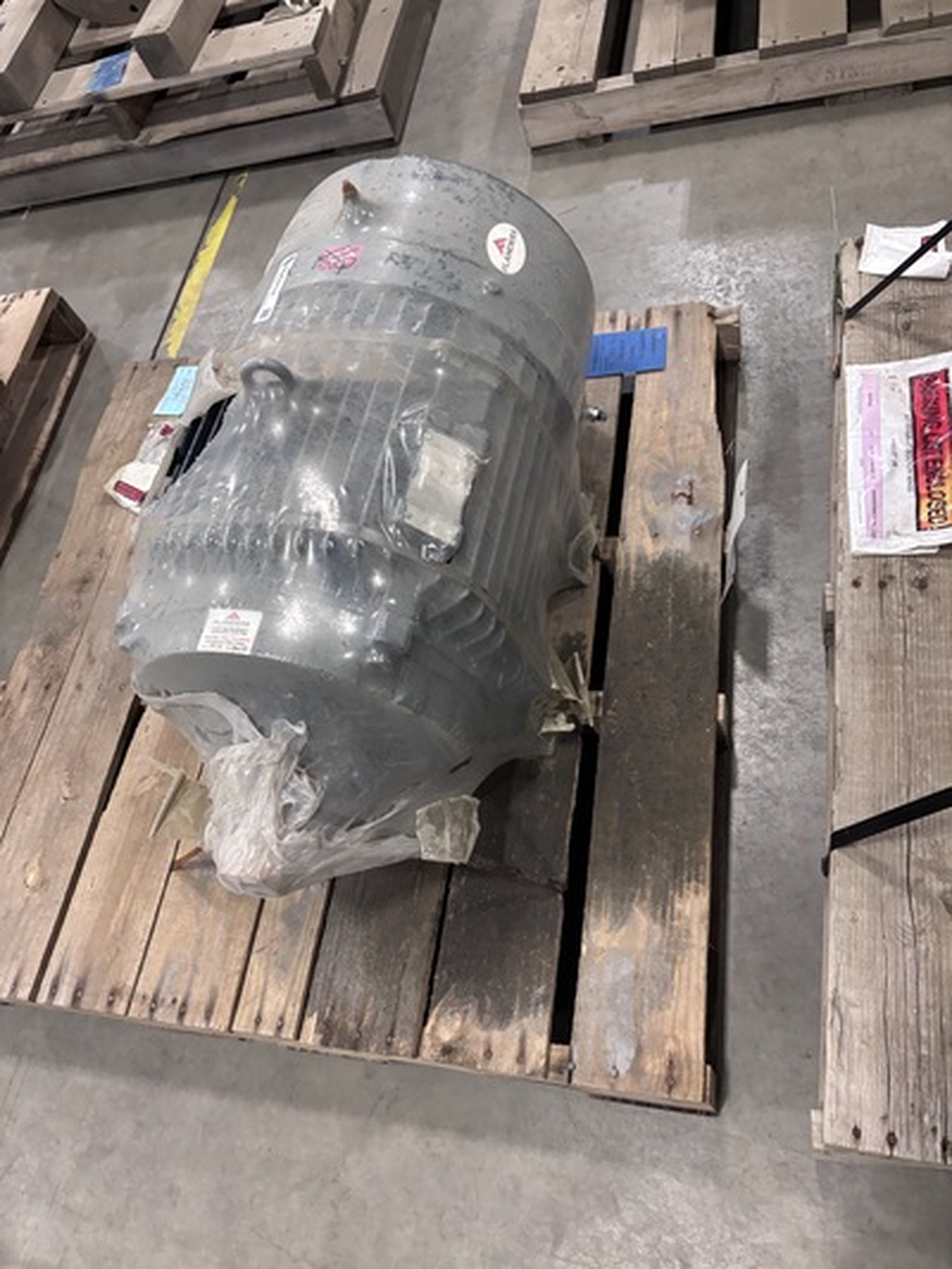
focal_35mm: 26
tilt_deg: -56.1
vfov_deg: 67.3
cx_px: 476
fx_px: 953
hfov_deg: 53.1
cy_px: 634
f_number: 1.6
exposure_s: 1/60
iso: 500
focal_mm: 5.96
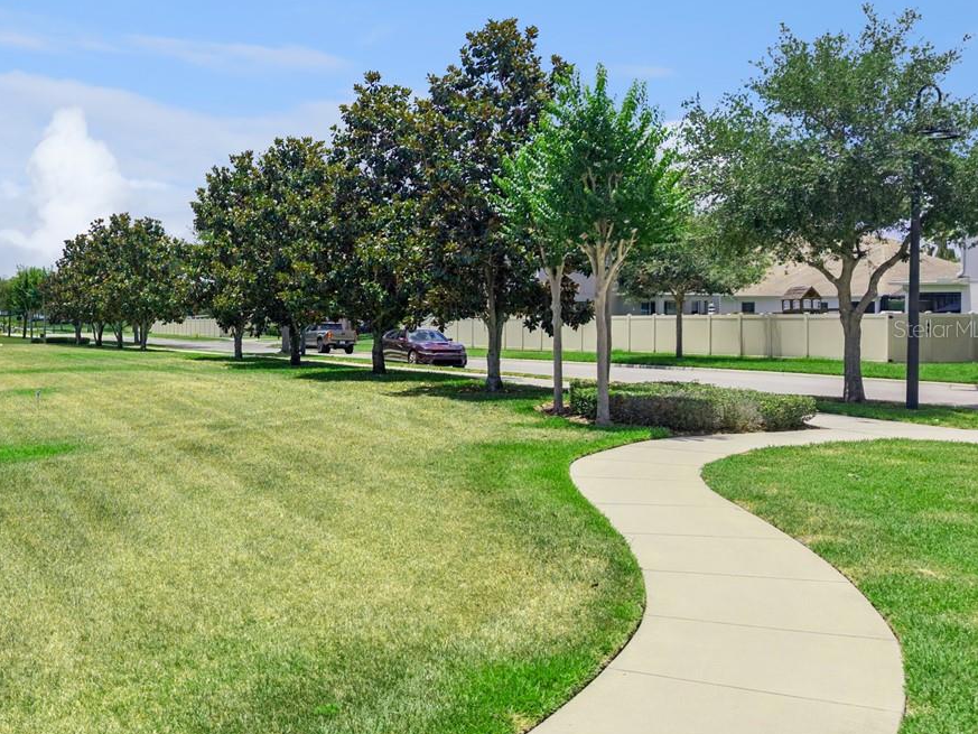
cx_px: 103
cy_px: 328
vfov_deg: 32.9
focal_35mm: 44
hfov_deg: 39.9
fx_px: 1243
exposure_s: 1/8000
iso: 300
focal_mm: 8.7
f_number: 1.8
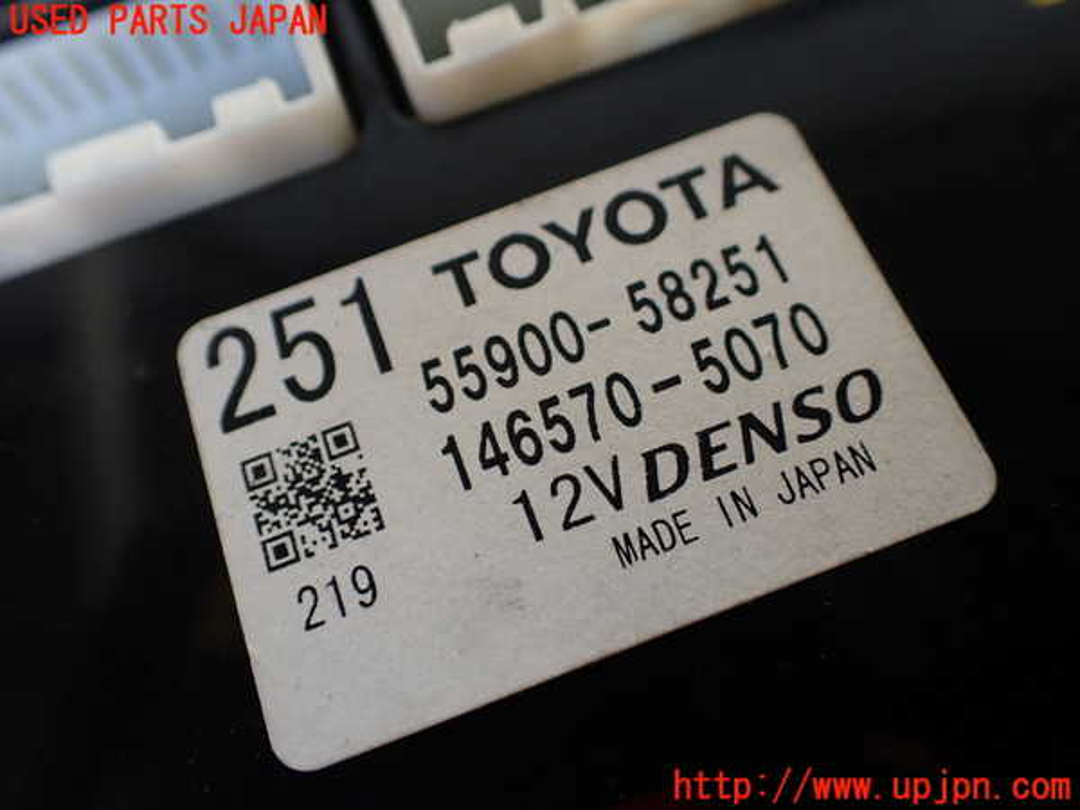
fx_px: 936
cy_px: 405
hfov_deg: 60.0
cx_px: 540
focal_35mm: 30
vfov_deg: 46.8
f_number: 2.3
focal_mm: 5.4
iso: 100
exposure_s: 1/160
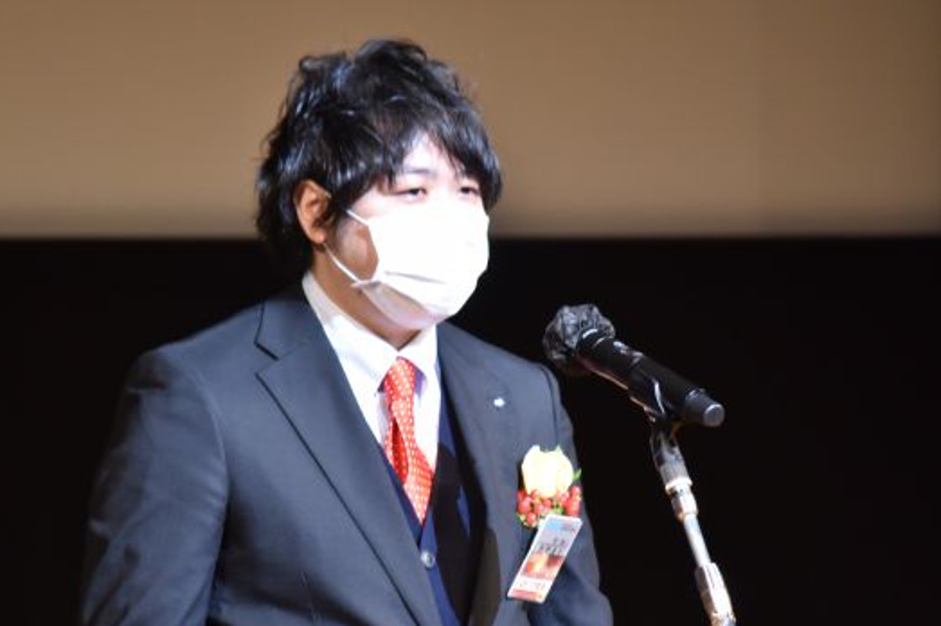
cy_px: 371
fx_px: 16195
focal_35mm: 620
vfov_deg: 2.2
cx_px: 484
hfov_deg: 3.3
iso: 1000
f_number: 8
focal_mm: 300
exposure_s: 1/40
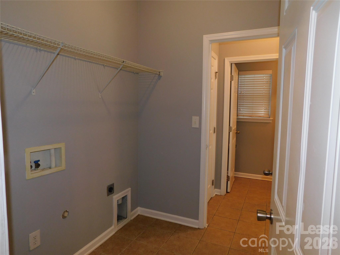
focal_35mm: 23
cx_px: 170
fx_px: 226
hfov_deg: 73.9
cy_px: 128
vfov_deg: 58.9
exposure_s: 1/30
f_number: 3
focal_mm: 4
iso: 200
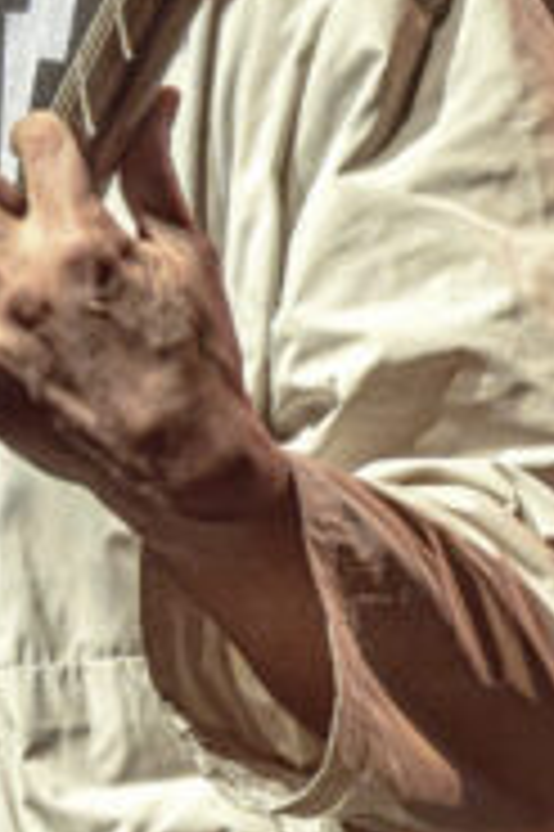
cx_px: -90
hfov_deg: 2.2
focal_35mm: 623
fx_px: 14407
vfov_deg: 3.3
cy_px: 157
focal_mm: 240
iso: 2500
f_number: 8
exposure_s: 1/320
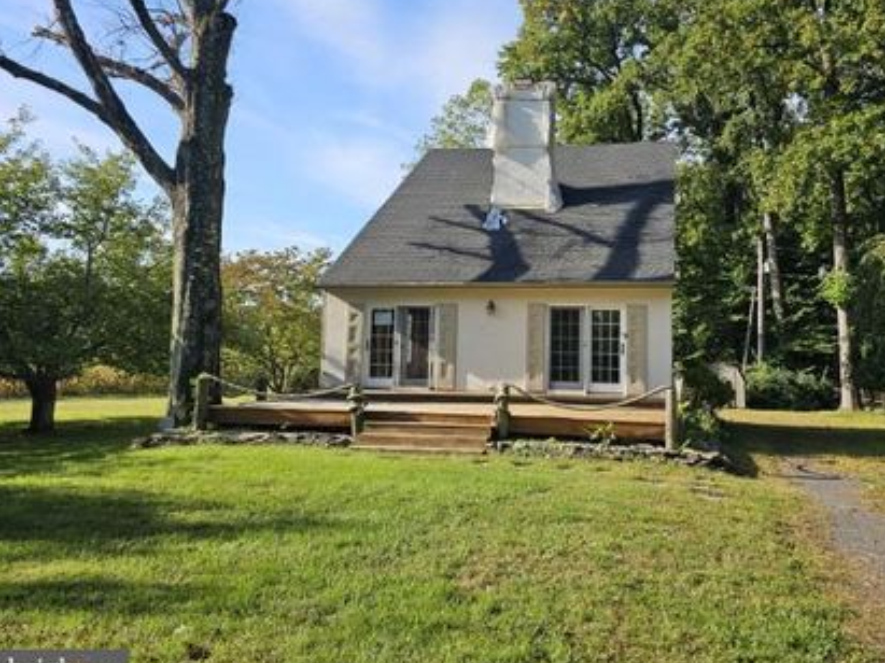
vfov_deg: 49.6
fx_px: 716
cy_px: 290
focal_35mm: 28
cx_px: 536
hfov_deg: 62.8
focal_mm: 6.3
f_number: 1.7
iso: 10
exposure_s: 1/460
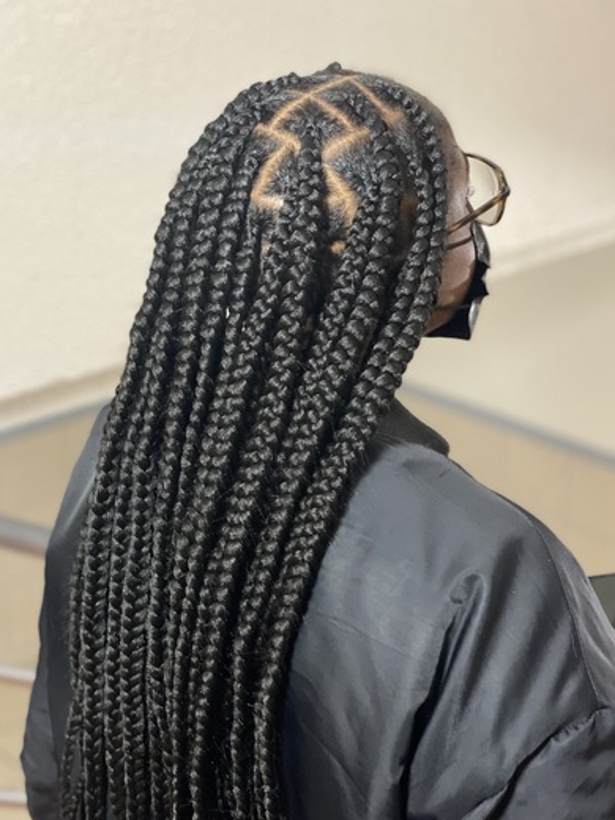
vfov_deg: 32.2
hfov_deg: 24.4
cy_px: 399
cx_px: 308
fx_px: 1421
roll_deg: -0.2
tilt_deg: -20.9
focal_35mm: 60
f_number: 2
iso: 250
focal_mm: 6
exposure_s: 1/33
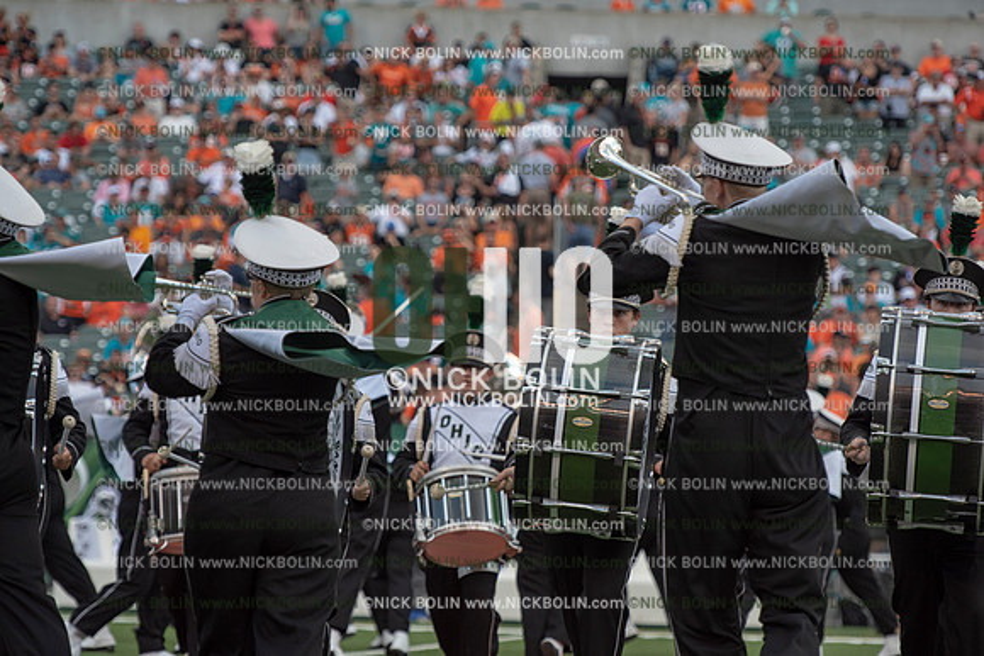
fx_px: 5741
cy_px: 328
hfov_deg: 9.8
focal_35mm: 210
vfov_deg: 6.5
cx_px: 492
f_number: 5.6
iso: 400
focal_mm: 210
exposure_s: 1/1250
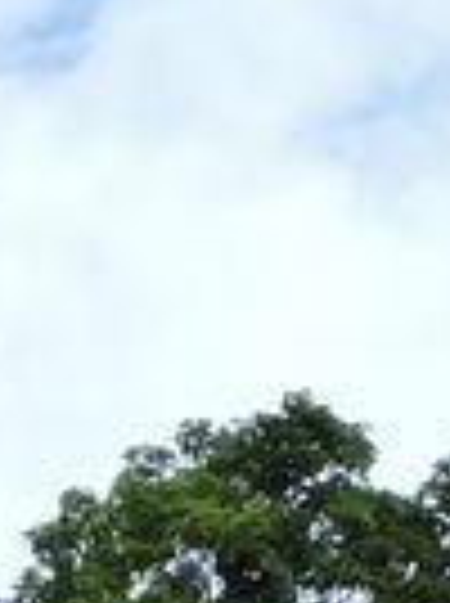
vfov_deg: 9.5
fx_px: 3199
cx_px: -104
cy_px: 1462
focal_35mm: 184
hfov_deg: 8.0
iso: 100
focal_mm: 4.3
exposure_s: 1/1000
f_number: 3
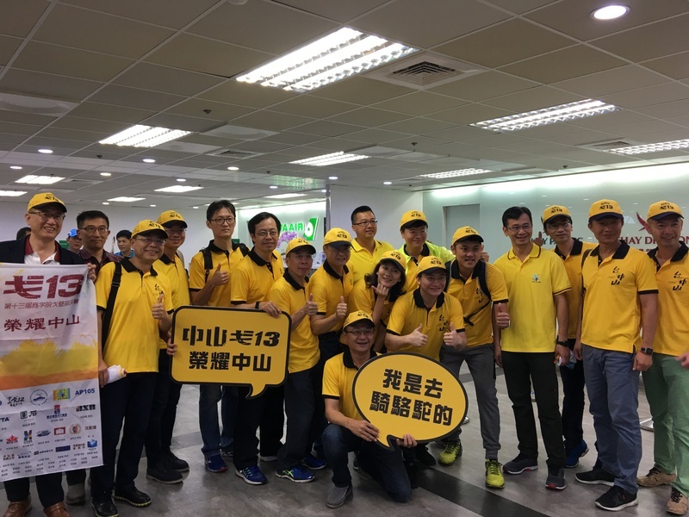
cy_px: 258
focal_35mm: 29
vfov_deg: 48.2
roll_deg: -1.1
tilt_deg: -1.1
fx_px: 577
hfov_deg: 61.7
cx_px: 344
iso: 25
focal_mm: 4.15
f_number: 2.2
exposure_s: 1/15
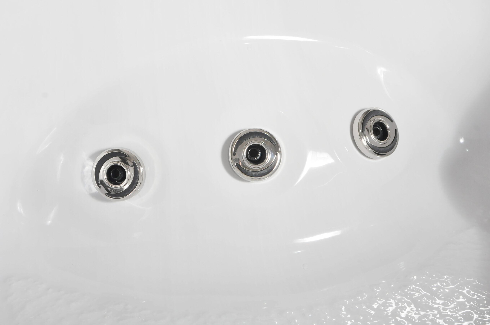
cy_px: 162
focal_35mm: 93
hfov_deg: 21.9
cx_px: 245
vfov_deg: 14.7
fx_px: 1264
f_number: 11
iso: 800
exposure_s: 1/125
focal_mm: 62
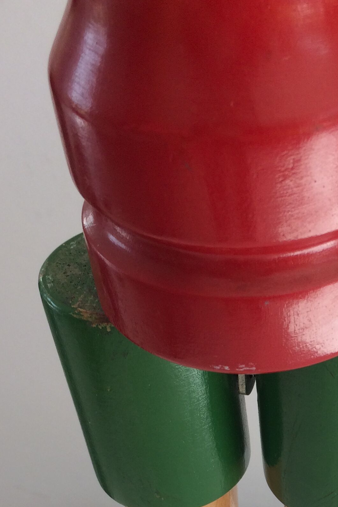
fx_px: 873
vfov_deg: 30.7
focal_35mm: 62
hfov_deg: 21.2
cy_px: 472
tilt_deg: -50.1
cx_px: 339
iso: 40
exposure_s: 1/100
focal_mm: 4.15
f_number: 2.2
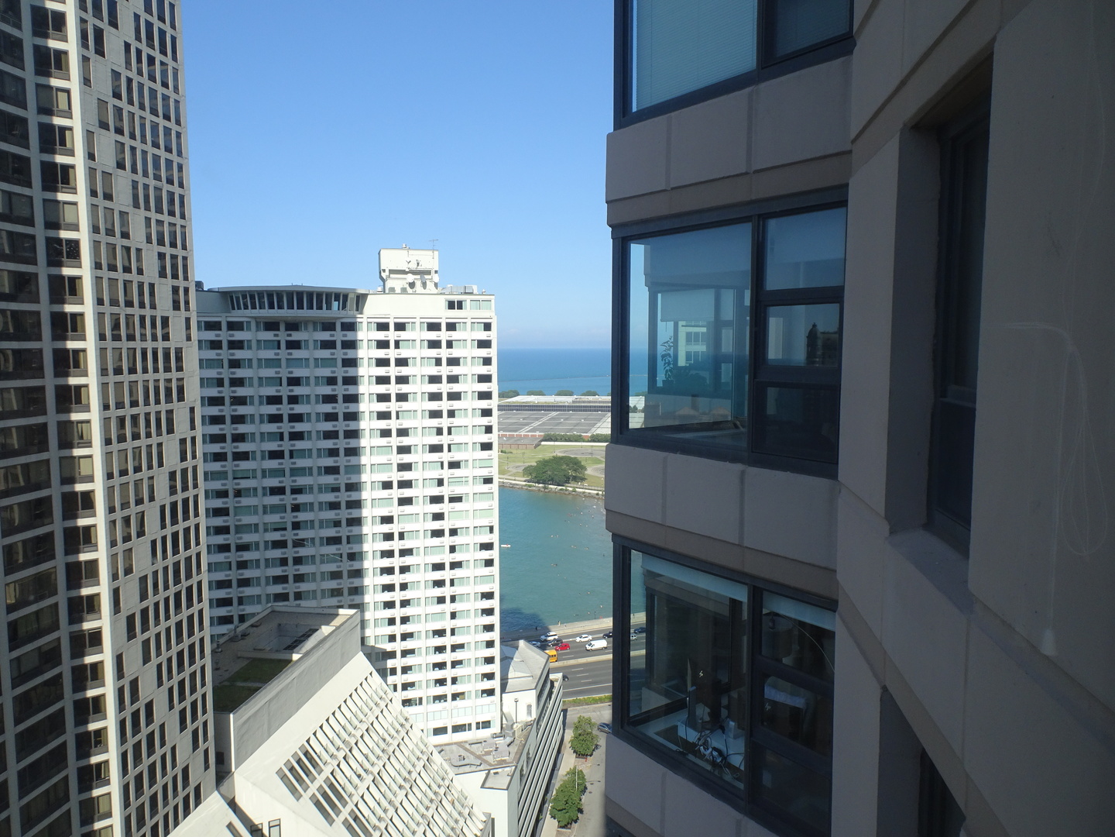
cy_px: 418
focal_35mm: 24
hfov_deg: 71.6
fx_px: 773
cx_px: 558
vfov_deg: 56.8
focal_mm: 4.1
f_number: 3.5
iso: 80
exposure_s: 1/640
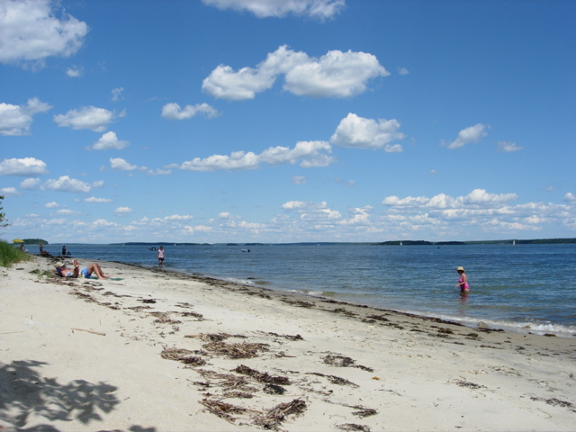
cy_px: 216
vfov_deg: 37.7
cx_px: 288
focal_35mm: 38
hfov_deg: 49.0
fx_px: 632
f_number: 4.8
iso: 64
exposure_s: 1/1054
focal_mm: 7.8
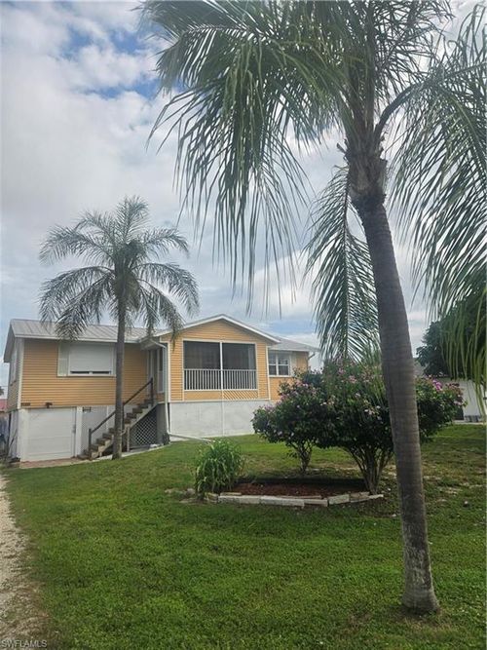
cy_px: 325
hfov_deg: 58.9
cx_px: 244
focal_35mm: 23
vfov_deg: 73.9
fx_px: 432
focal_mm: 5.4
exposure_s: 1/1399
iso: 25
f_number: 1.8
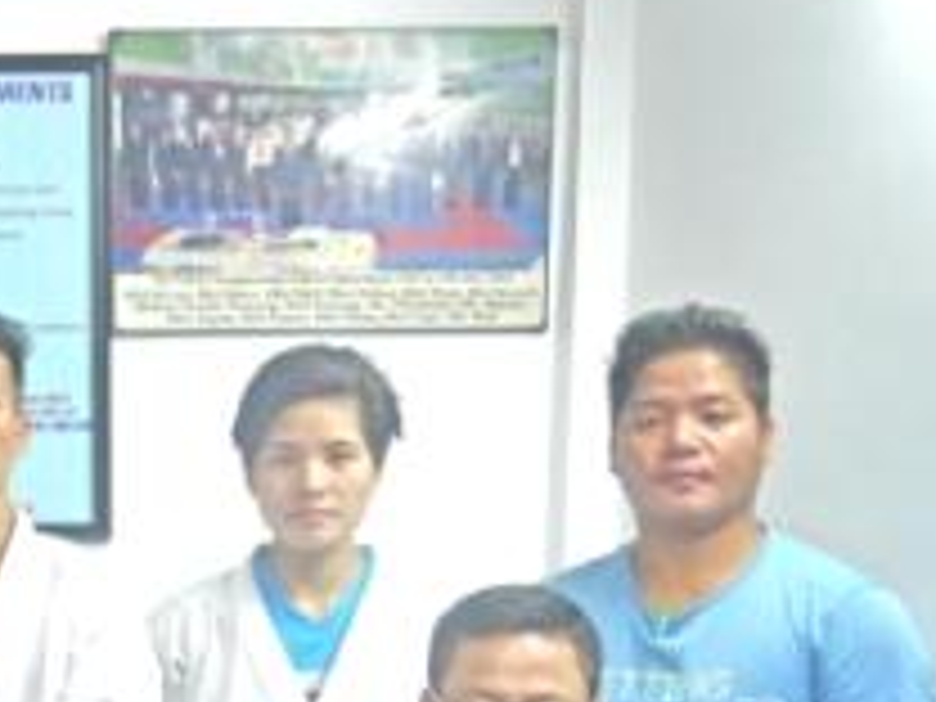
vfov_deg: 20.7
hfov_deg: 26.4
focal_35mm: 69
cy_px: 688
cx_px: -36
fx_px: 1866
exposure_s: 1/60
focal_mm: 16
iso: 800
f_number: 3.8
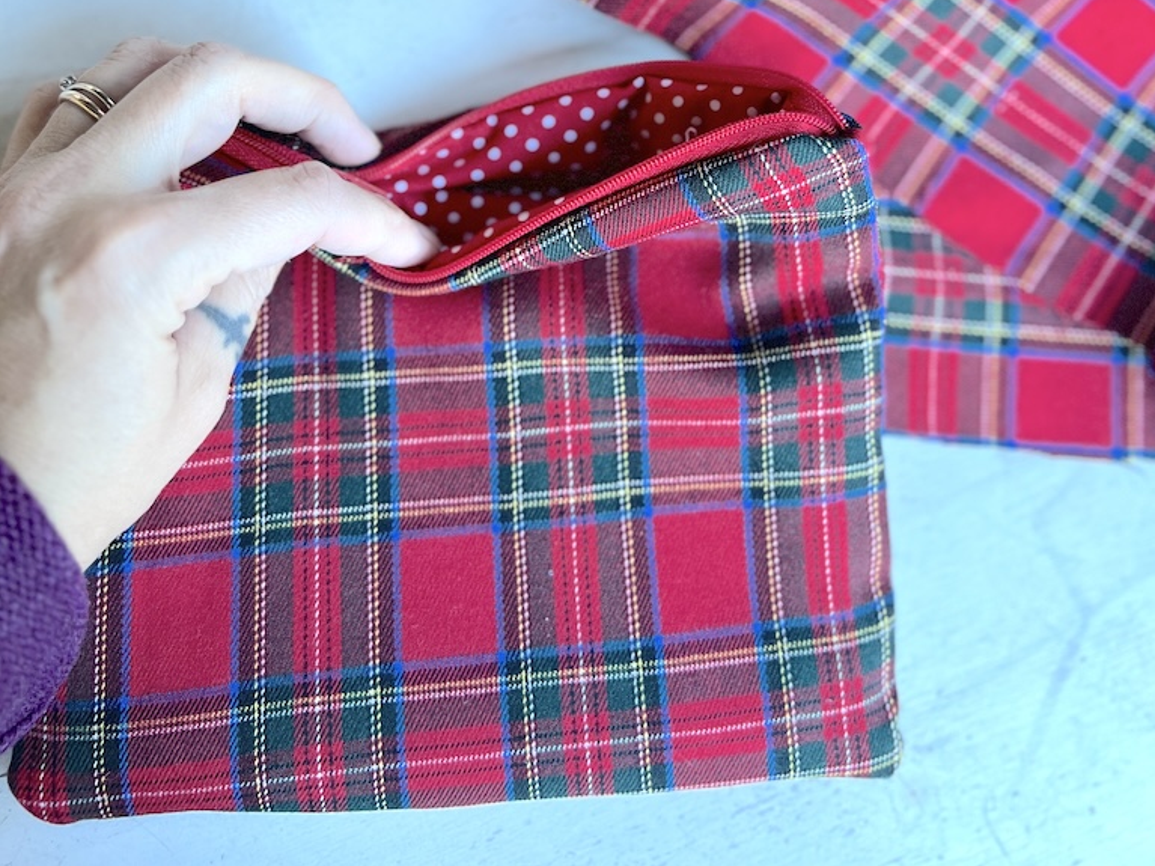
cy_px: 96
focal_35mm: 35
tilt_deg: -80.0
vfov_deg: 38.1
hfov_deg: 52.6
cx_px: 581
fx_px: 1168
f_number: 1.5
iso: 125
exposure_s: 1/121
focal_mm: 5.7
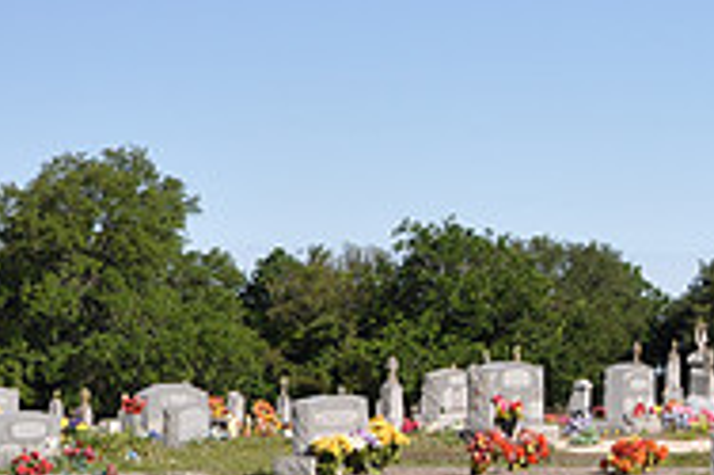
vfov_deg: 11.4
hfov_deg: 16.2
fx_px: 2378
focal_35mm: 120
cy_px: 325
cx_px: 934
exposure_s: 1/250
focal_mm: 26
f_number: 8
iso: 200
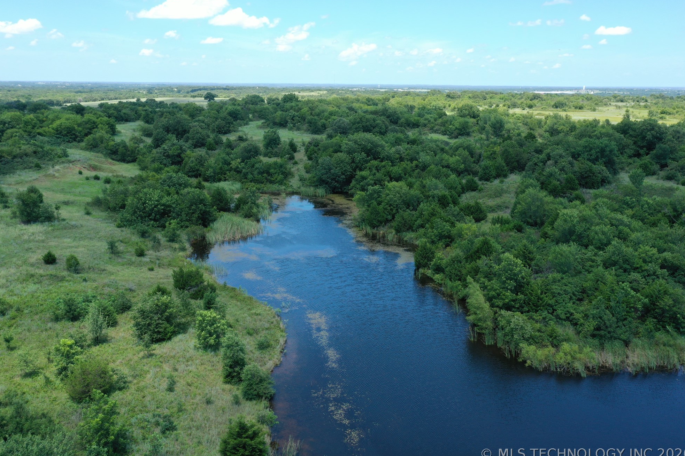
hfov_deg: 63.7
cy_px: 228
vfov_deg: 44.9
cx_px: 340
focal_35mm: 29
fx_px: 552
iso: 100
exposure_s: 1/160
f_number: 6.3
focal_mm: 10.26
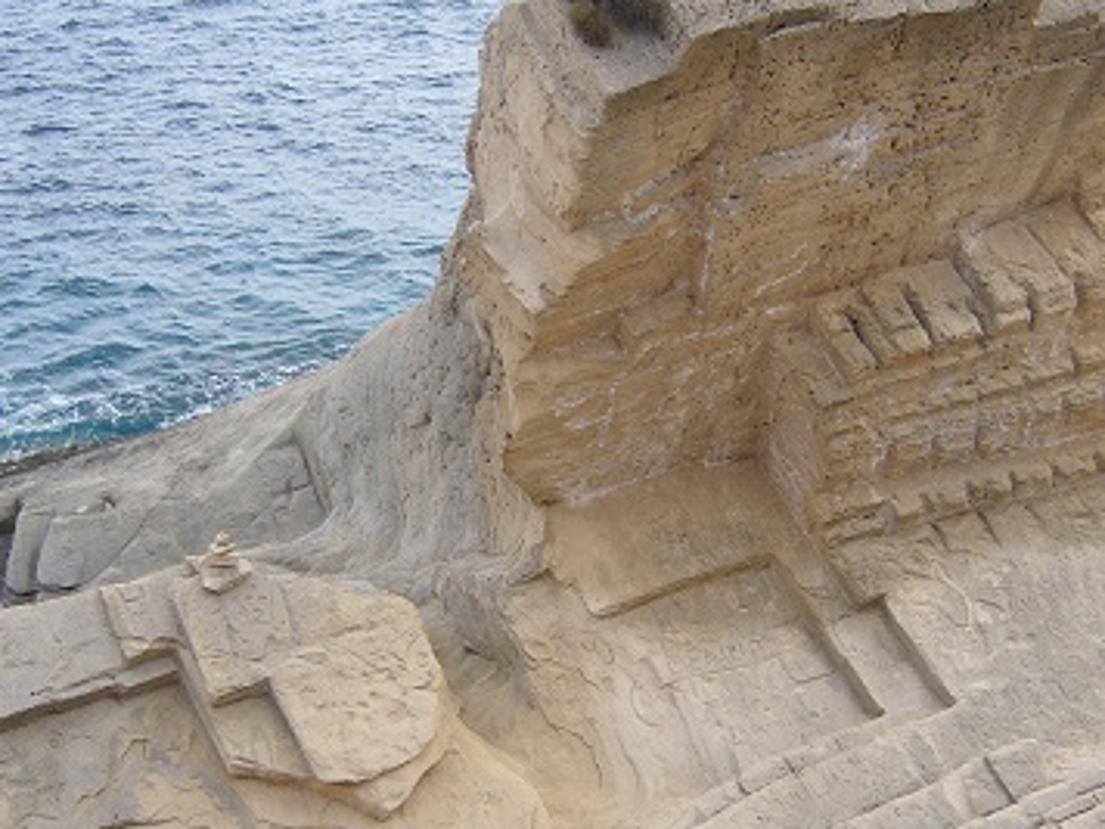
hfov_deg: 30.7
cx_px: 568
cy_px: 453
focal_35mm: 63
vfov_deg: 23.3
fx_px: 2011
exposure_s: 1/250
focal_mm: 5.8
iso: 80
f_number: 2.8
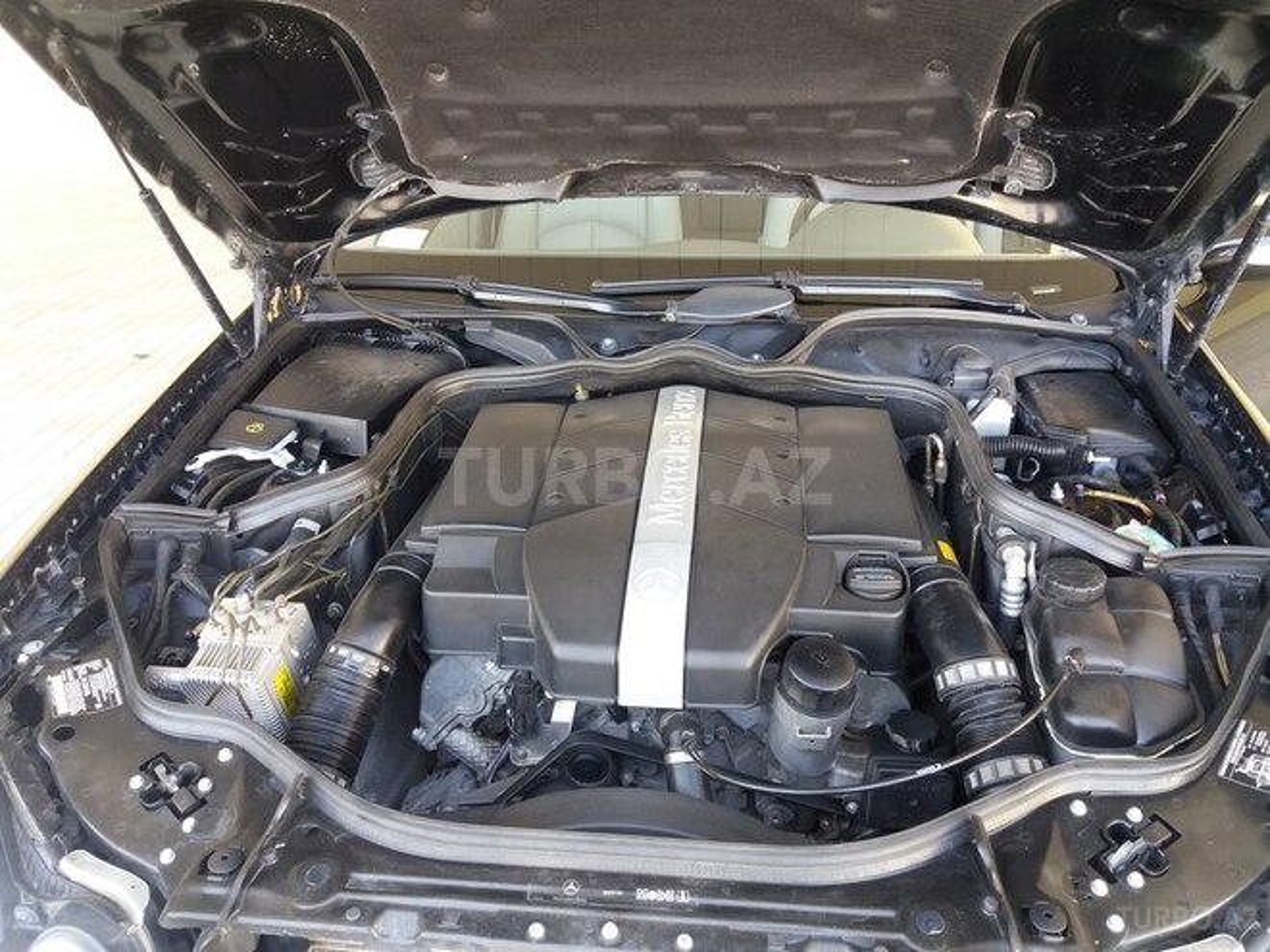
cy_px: 476
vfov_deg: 49.7
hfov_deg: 63.4
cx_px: 635
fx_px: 1027
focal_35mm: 28
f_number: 1.9
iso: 100
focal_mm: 3.7
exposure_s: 1/50
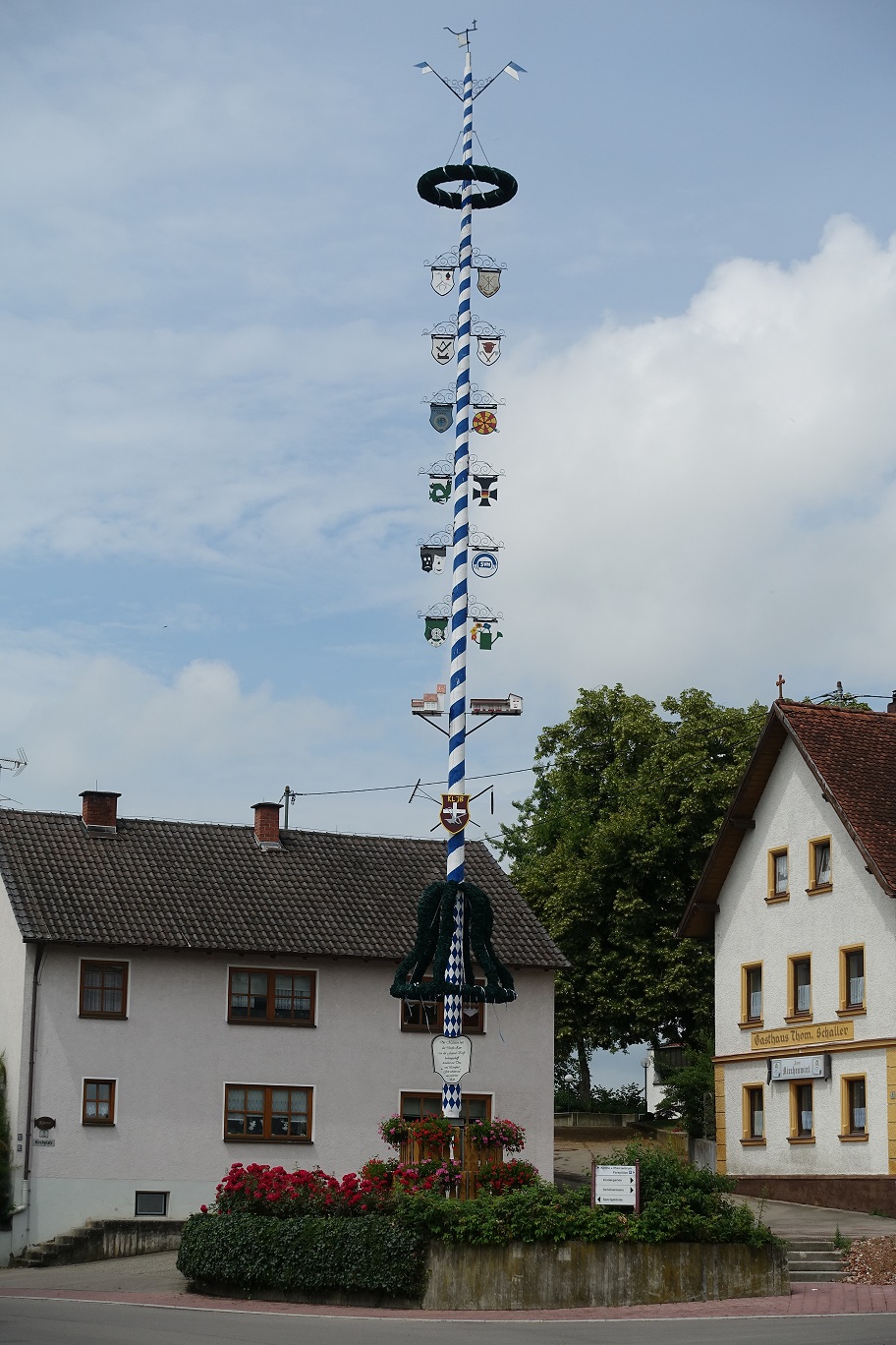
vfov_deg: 28.8
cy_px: 672
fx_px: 2613
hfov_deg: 19.5
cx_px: 448
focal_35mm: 70
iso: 125
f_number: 5.6
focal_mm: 25.7
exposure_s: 1/125
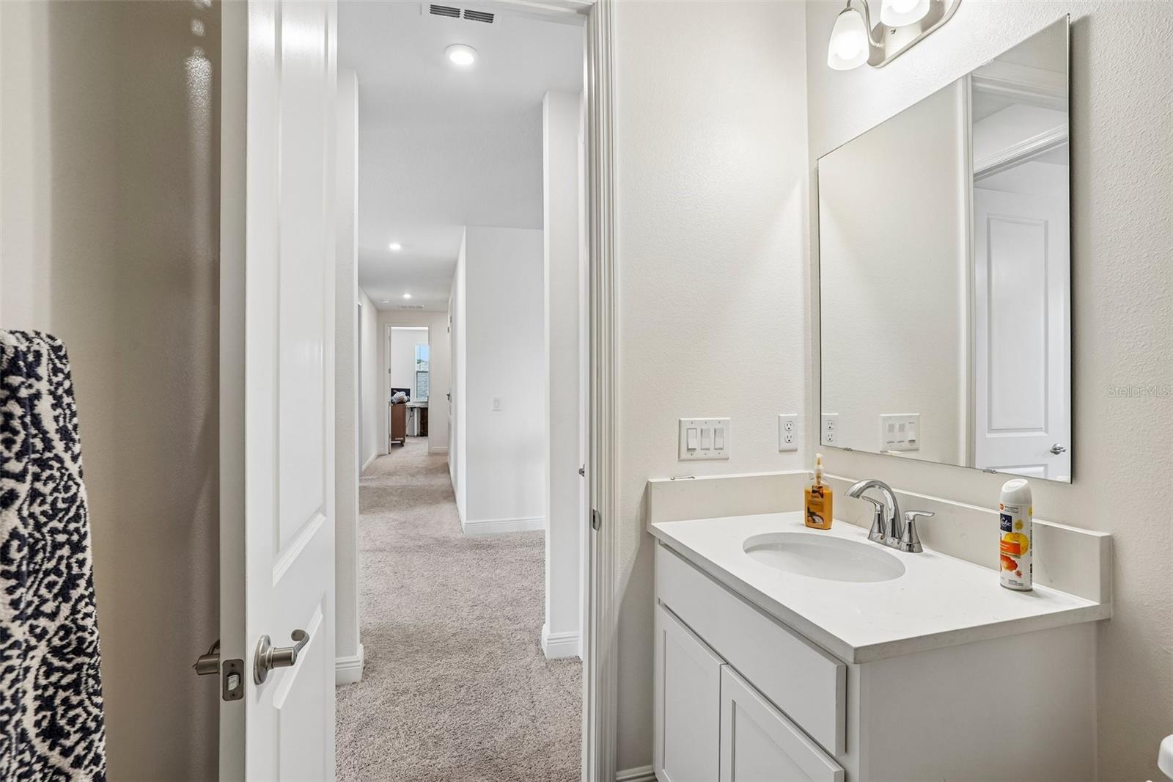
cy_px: 391
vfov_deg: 70.4
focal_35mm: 17
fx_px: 554
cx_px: 586
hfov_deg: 93.3
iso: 400
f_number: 8
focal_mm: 17
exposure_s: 1/20
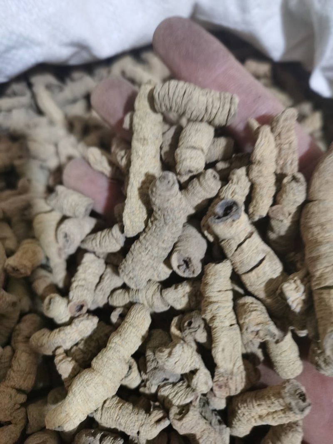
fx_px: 346
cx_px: 166
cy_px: 222
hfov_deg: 51.3
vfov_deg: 65.3
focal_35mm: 27
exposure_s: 1/25.7
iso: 500
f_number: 1.8
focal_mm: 5.58
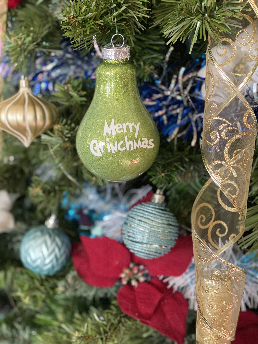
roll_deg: -0.5
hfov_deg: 28.0
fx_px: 517
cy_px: 172
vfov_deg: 36.8
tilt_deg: -19.7
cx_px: 129
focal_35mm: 52
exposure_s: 1/40
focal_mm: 6
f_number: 2
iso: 400
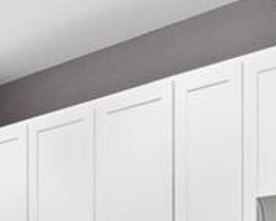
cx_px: -48
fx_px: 794
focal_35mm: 97
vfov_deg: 14.6
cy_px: 355
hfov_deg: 18.7
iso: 400
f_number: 7.1
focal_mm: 9
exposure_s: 1/5
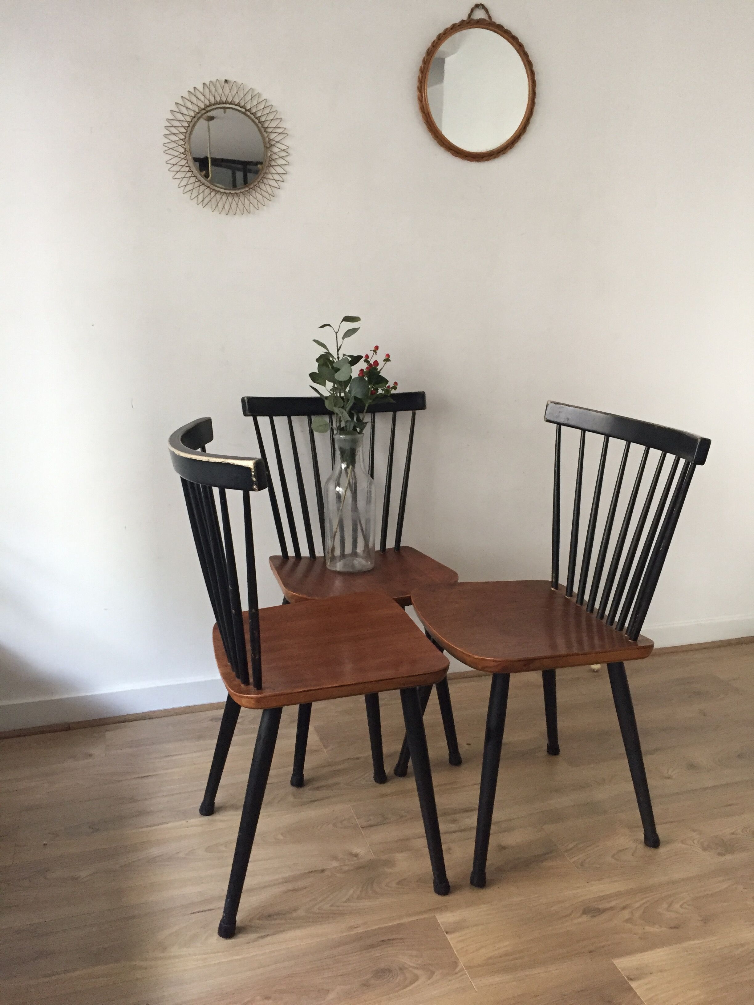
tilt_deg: -13.7
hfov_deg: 48.2
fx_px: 842
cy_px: 502
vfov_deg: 61.7
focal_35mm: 29
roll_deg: -0.4
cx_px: 377
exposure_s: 1/33
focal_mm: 4.15
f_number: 2.2
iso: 250
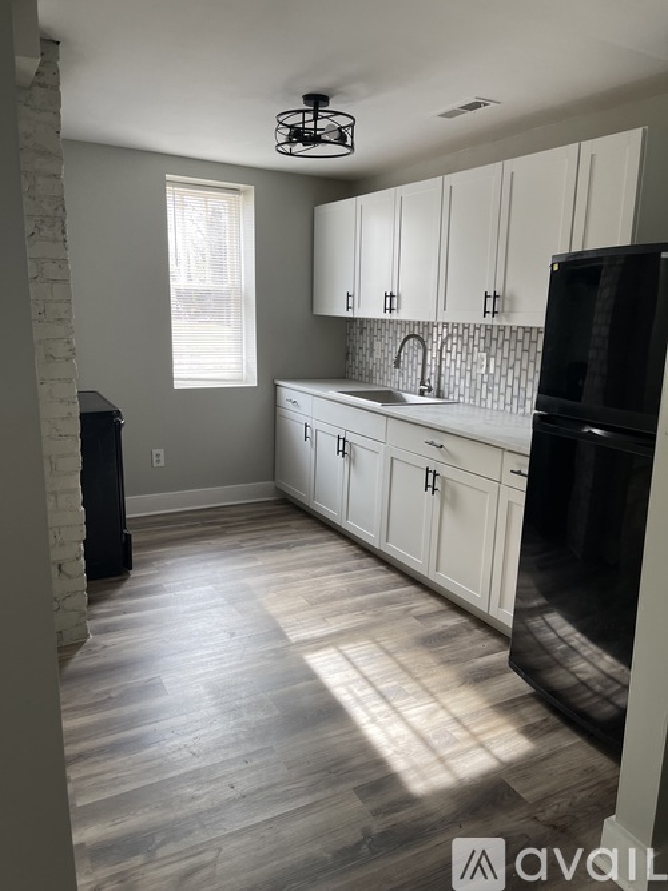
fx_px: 669
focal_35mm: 26
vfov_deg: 67.3
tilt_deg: -13.0
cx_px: 334
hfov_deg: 53.0
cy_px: 446
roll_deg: -0.9
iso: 100
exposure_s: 1/120
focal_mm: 5.1
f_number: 1.6
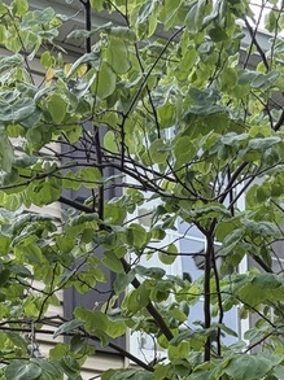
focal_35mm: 96
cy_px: 594
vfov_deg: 17.9
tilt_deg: +5.6
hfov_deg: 15.2
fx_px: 1052
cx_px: 32
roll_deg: +1.6
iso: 50
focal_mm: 5.96
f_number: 1.6
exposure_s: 1/207
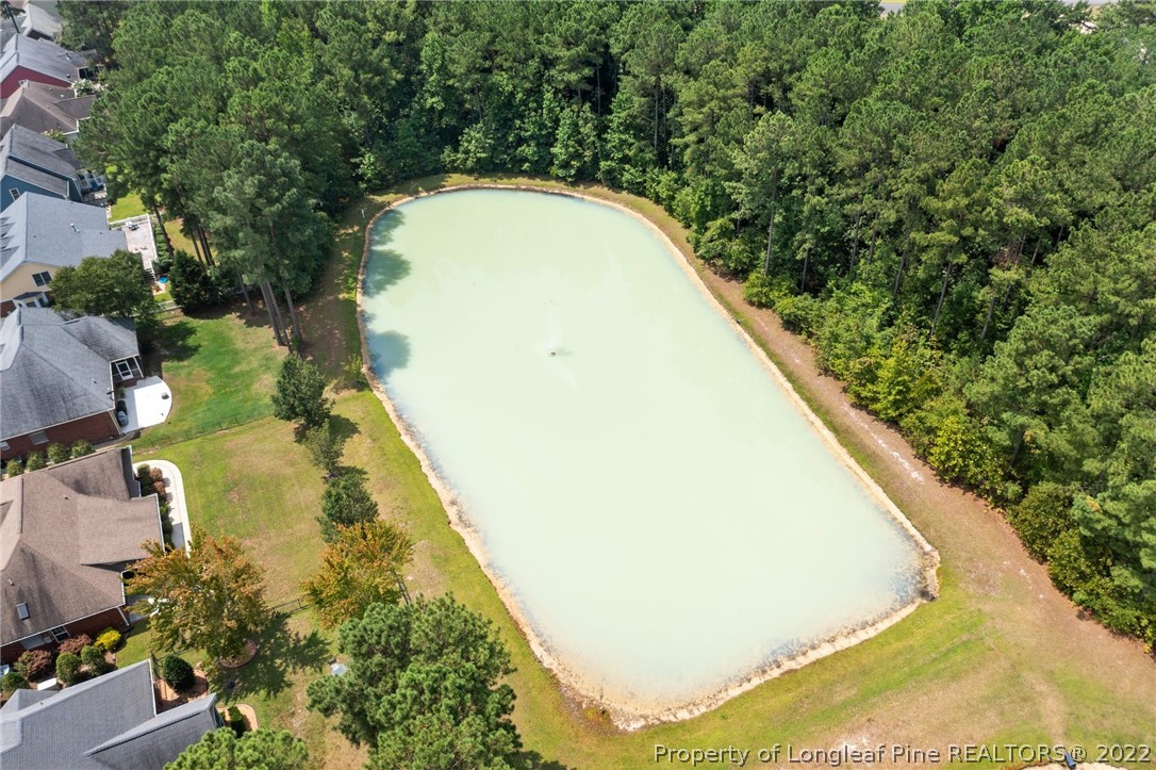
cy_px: 385
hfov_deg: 65.5
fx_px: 899
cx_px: 578
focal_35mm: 28
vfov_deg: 46.4
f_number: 2.8
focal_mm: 10.26
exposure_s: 1/1600
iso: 100
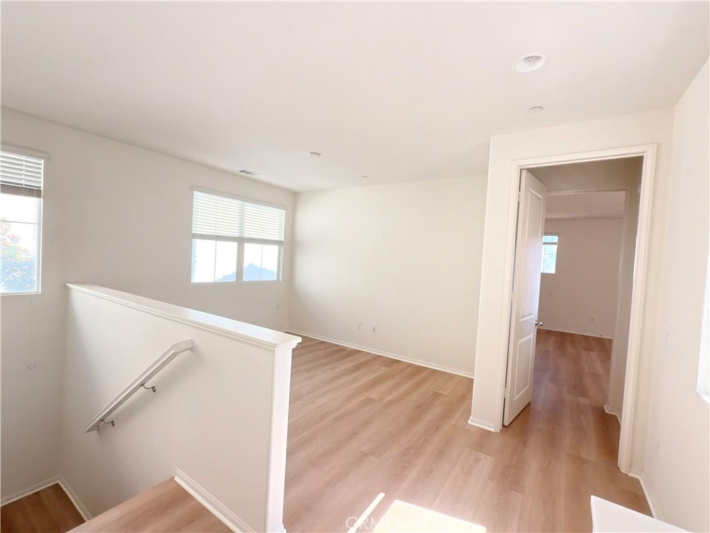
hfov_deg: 102.1
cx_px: 355
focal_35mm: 14
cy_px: 266
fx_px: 287
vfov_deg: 85.7
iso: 50
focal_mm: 2.22
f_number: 2.2
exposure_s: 1/136
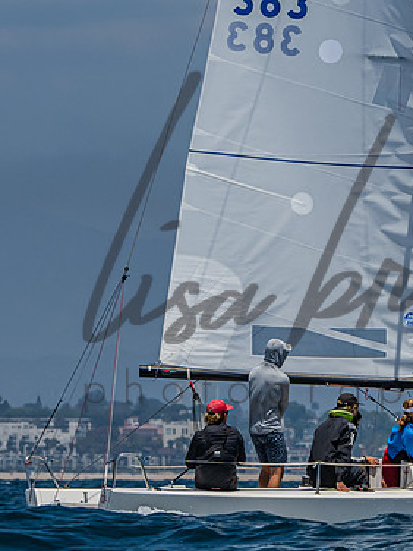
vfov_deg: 4.1
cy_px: 338
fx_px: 7668
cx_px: 725
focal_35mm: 482
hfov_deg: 3.1
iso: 400
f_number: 6.3
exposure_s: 1/2500
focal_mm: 160
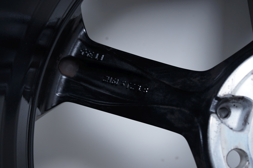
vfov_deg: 25.5
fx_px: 372
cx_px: 126
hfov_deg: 37.5
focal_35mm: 53
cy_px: 84
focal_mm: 53
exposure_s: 1/100
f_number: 7.1
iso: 250
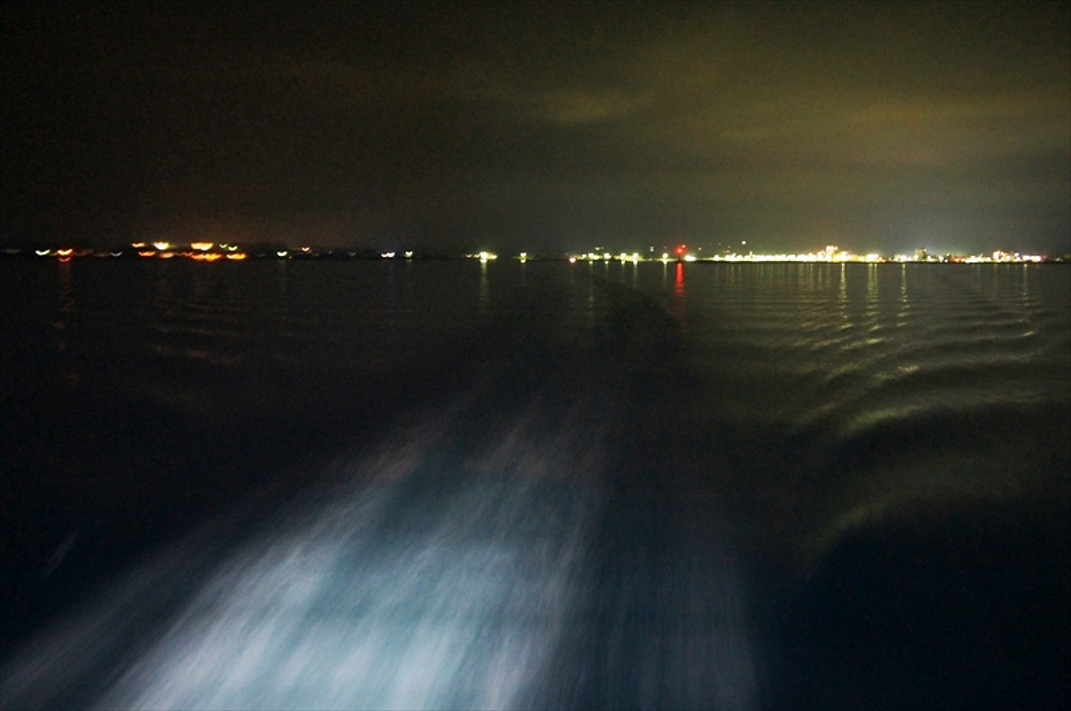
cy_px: 356
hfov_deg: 49.6
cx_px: 536
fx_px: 1159
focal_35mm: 39
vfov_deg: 34.1
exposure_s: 4
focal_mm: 26
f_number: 4
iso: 1600
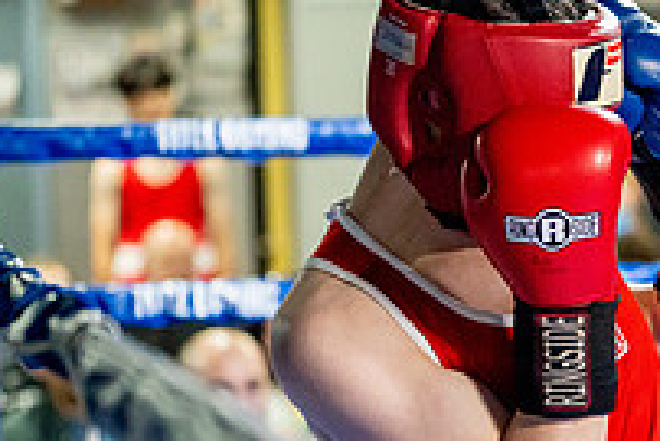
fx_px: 3376
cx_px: 876
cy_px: 423
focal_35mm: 184
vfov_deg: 7.4
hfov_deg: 10.9
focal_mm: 64
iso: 4000
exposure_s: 1/1000
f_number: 2
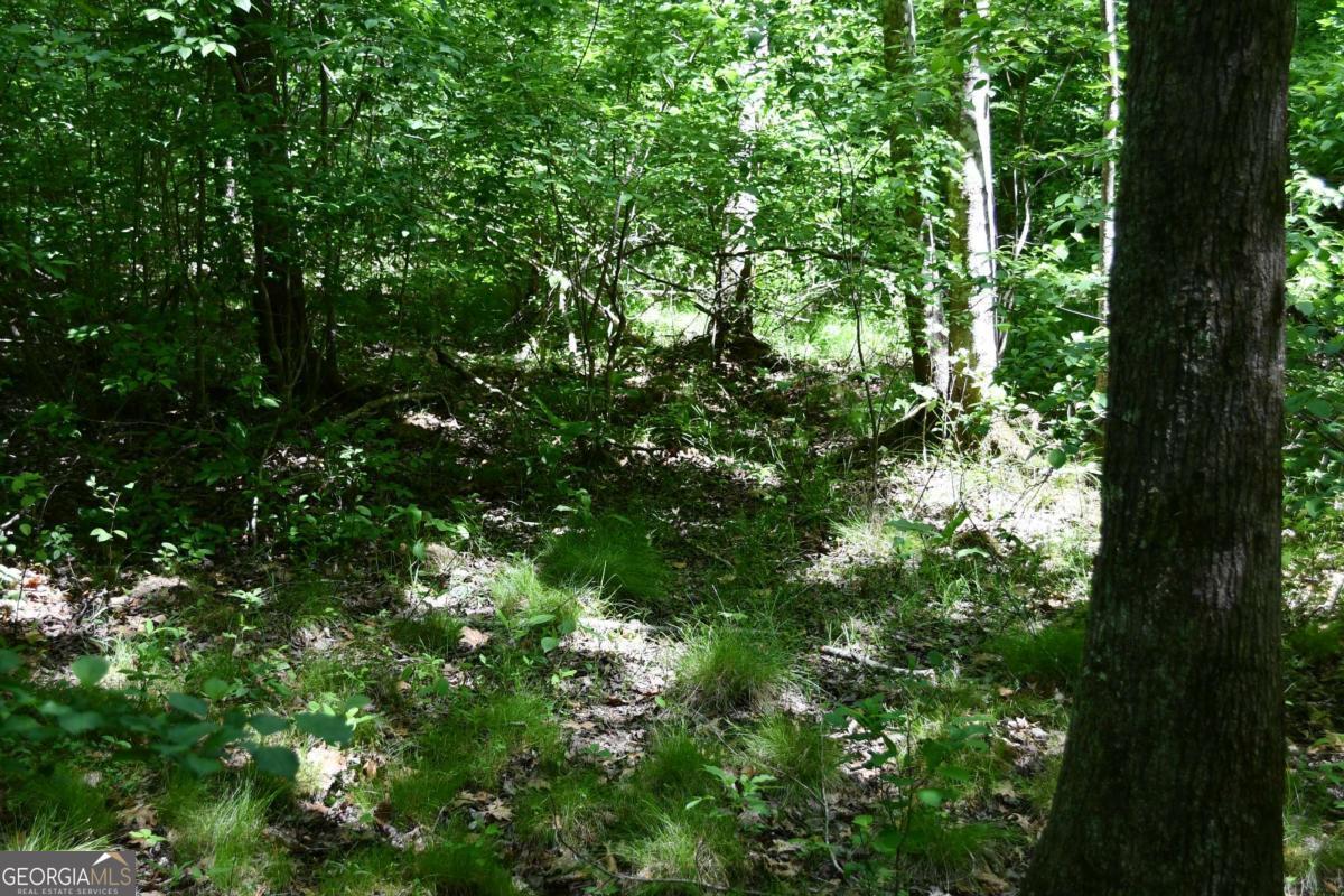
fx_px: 1792
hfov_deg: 41.1
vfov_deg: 28.1
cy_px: 448
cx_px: 672
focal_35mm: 48
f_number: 4.2
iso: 400
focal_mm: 24
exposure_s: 1/250
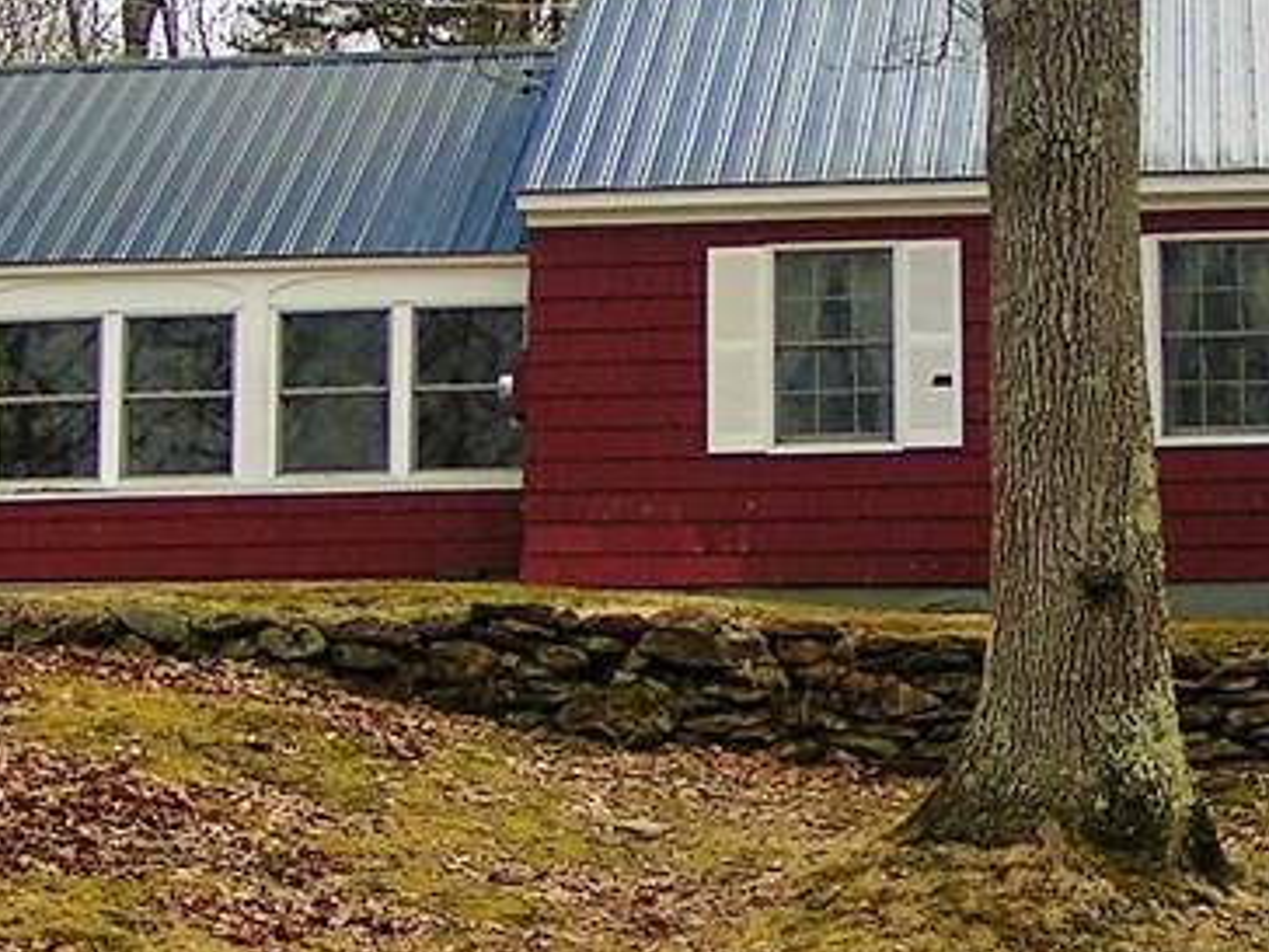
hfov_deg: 18.4
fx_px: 3923
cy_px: 520
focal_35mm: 107
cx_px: 715
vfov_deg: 13.8
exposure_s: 1/800
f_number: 2.8
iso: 80
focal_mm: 5.8
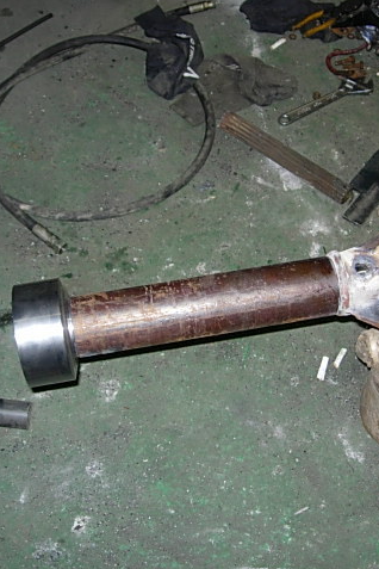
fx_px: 837
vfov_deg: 37.5
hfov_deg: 25.5
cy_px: 285
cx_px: 224
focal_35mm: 53
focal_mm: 7.8
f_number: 2.8
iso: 79
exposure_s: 1/64
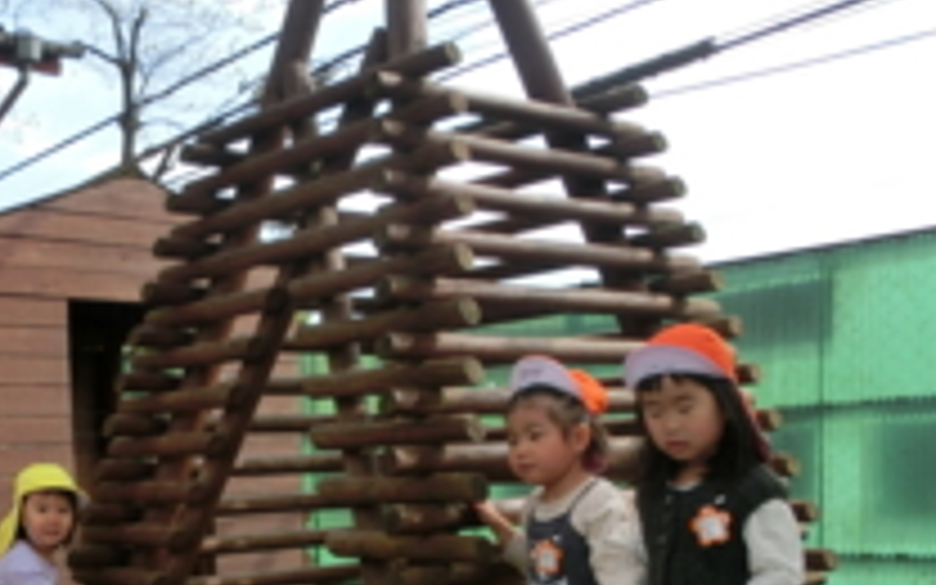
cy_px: 495
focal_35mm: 49
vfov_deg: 25.7
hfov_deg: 39.2
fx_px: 1250
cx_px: 166
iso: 80
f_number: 3
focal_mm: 4.24
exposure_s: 1/640
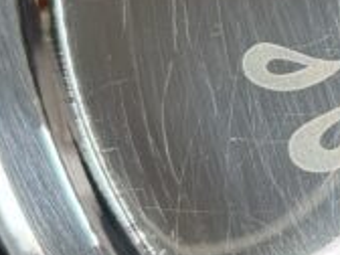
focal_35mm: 220
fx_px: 2161
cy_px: -123
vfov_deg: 6.7
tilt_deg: -61.6
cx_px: 694
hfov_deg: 8.5
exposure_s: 1/100
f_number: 1.78
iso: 64
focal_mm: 6.76
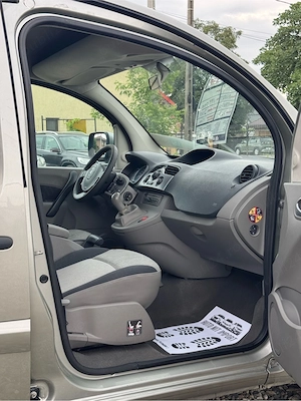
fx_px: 557
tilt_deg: -6.6
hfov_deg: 30.3
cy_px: 200
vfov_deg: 39.7
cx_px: 150
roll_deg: +0.5
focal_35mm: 48
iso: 64
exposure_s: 1/276
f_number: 1.78
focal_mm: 6.76
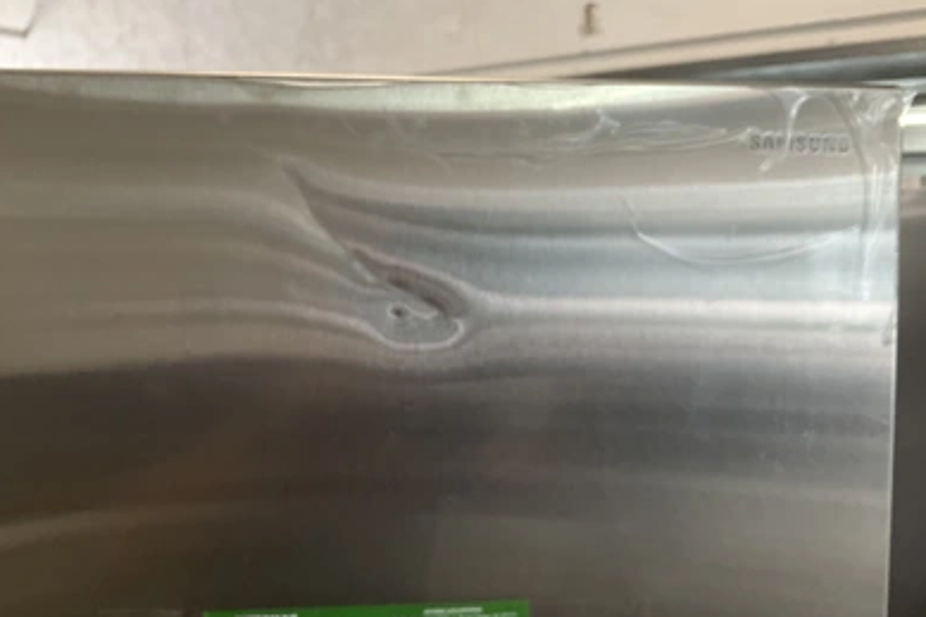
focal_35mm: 31
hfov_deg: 60.3
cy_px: 276
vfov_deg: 42.2
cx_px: 471
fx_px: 797
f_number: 1.8
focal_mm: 3
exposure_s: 1/60
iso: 100
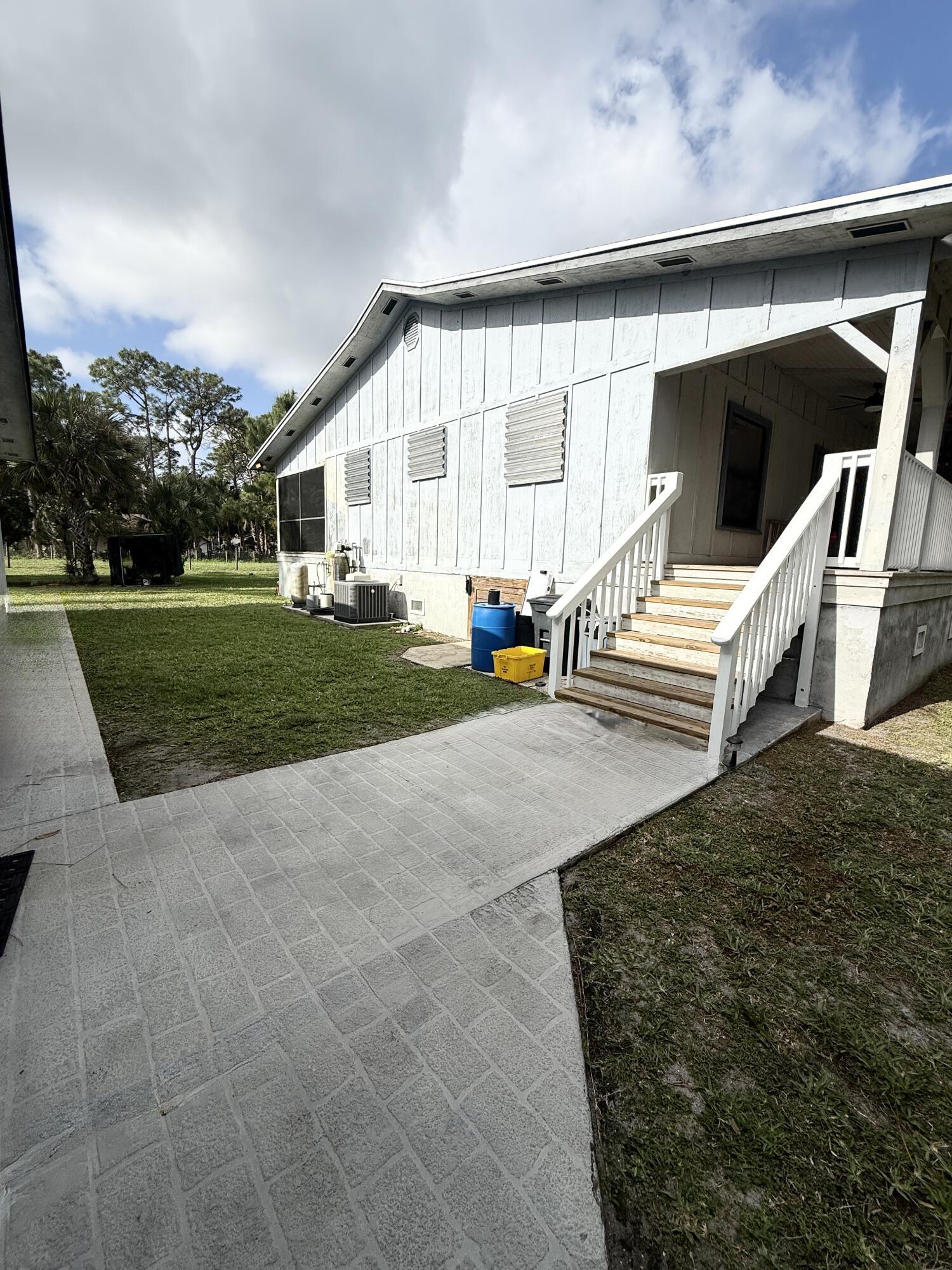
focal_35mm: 14
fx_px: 513
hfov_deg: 85.7
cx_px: 476
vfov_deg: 102.1
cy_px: 635
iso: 50
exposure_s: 1/4425
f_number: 2.2
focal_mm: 2.22
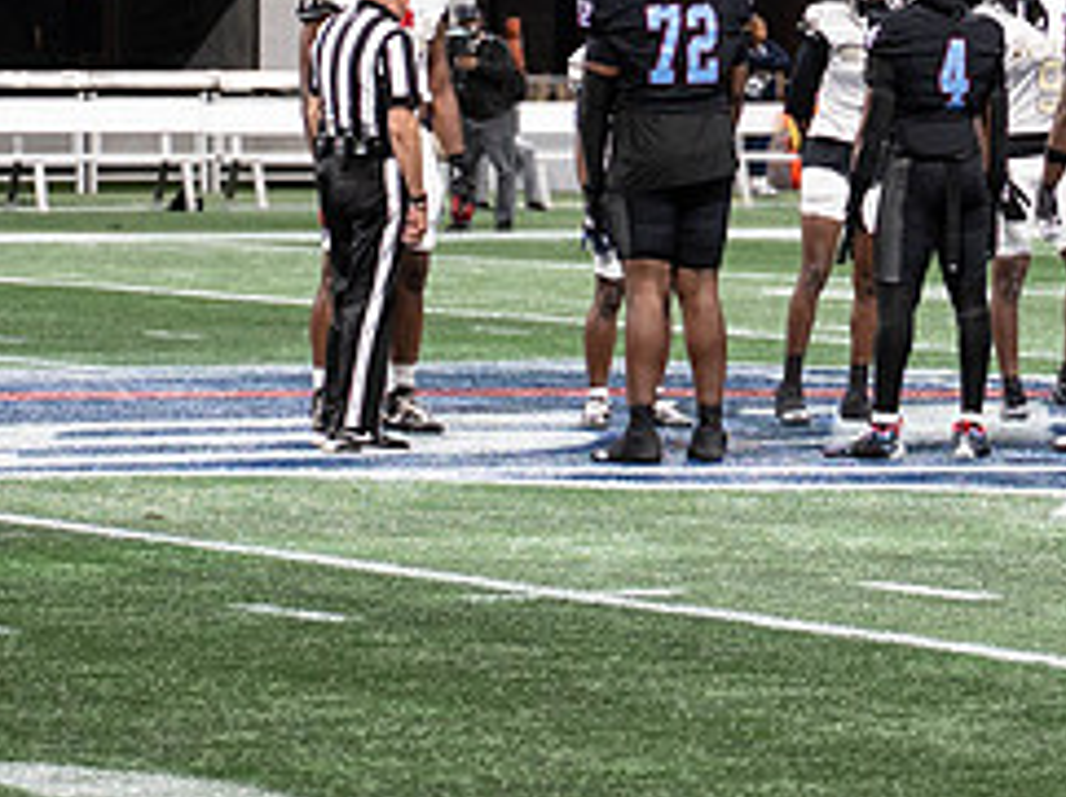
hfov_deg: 8.1
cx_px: 964
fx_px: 7537
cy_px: 37
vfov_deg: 6.0
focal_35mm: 245
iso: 1250
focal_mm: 70
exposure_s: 1/1000
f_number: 2.8
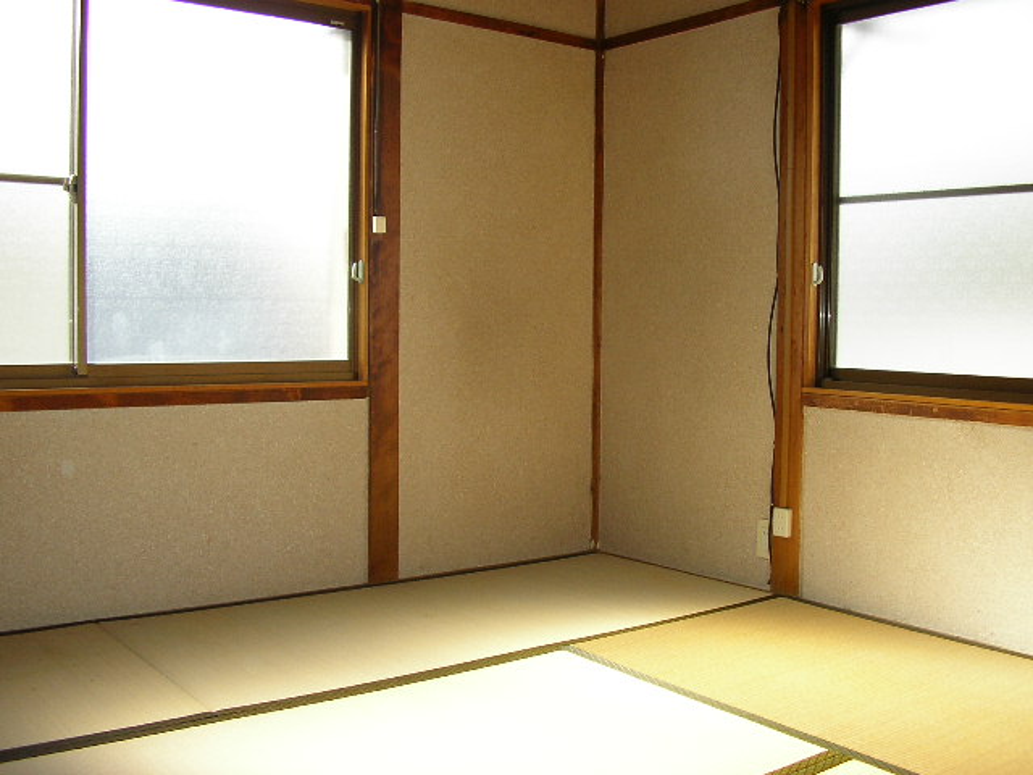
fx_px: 1134
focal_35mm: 38
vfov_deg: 37.7
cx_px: 516
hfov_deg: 49.0
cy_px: 388
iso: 71
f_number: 2.9
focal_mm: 5.8
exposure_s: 1/135
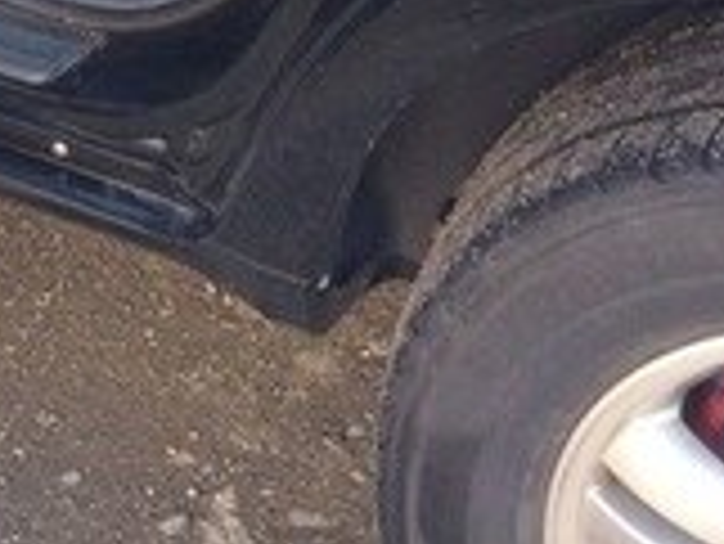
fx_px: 2491
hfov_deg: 16.0
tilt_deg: -25.2
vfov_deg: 11.2
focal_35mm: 119
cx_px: -94
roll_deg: -1.5
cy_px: -560
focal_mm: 4.15
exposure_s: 1/100
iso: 50
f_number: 2.2
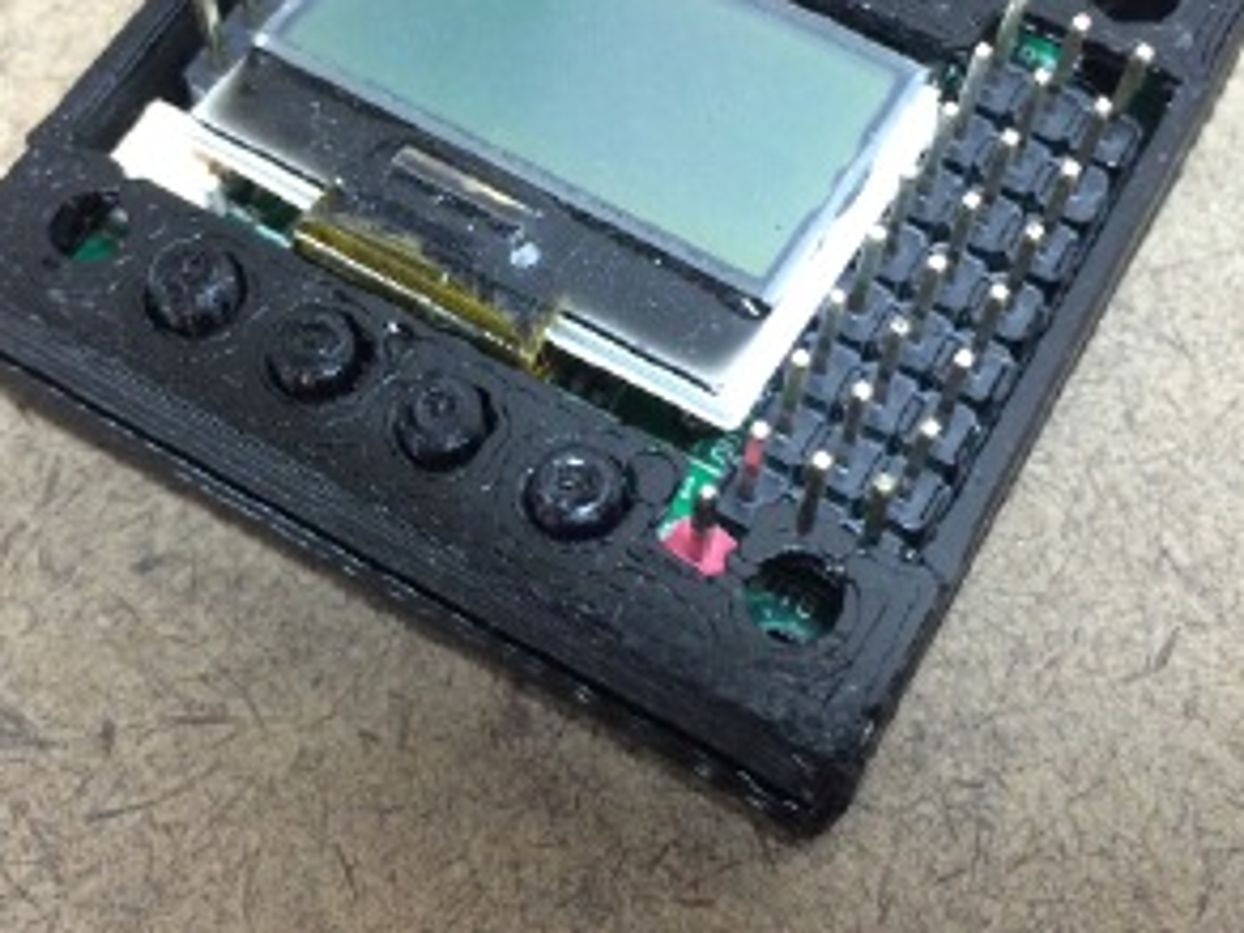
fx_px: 1905
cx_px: 590
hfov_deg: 36.2
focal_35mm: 53
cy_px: 294
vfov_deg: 27.3
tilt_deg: -63.4
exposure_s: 1/30
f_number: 2.2
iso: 250
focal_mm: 4.15
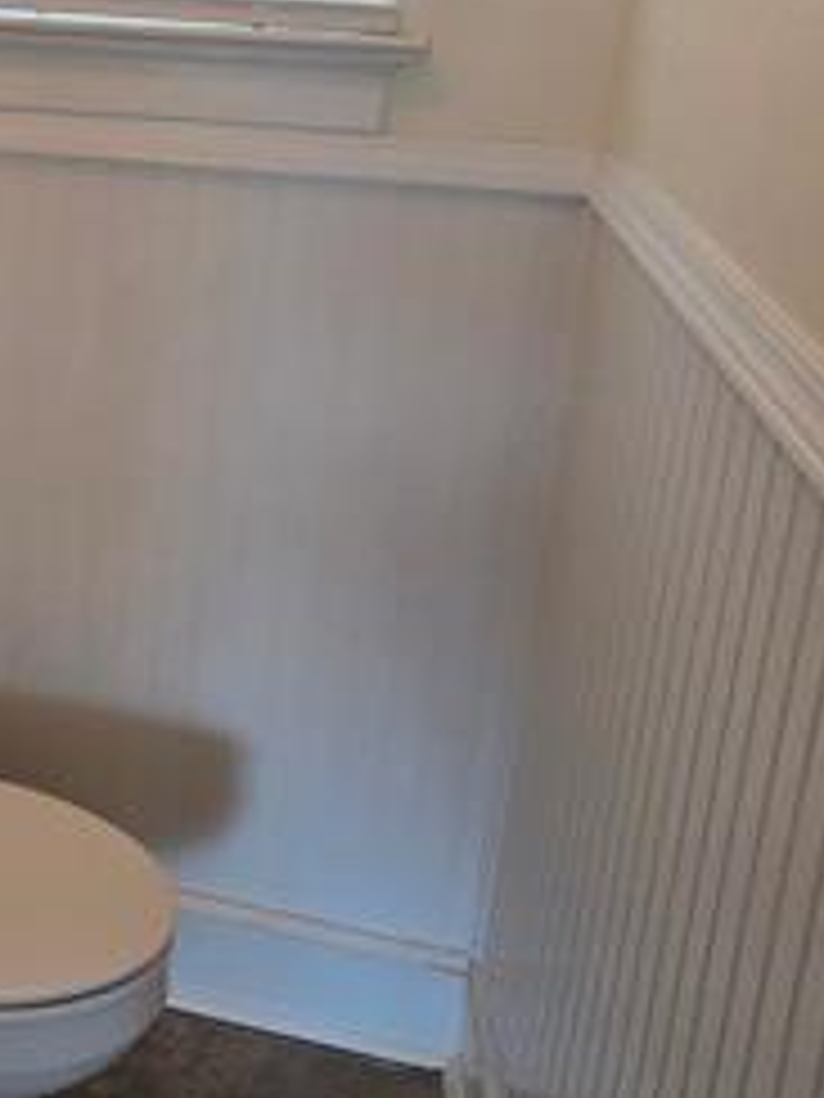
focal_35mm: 41
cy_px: 189
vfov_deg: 43.2
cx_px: -108
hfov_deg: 30.9
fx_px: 1301
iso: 100
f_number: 2.2
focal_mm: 2.2
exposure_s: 1/60
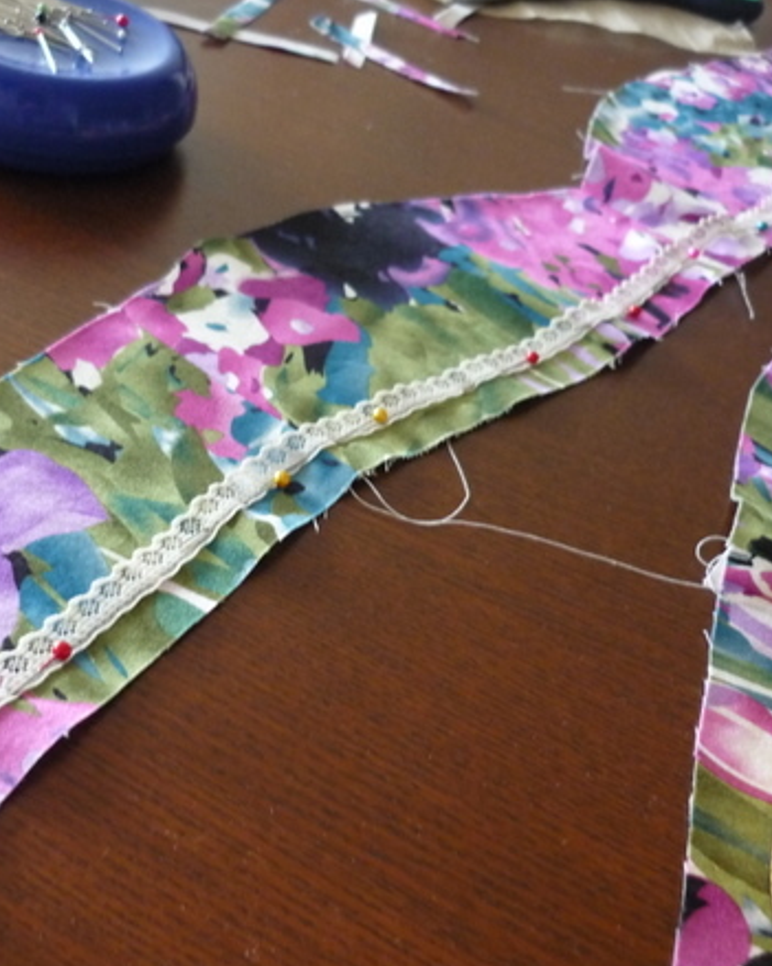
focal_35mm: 44
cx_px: 273
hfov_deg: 33.9
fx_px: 1257
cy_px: 486
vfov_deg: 42.0
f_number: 2.8
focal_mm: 5.5
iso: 400
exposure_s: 1/25
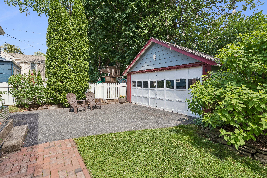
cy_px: 89
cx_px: 134
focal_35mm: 16
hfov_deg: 96.7
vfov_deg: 73.7
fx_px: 119
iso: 125
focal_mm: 16
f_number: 7.1
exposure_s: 1/50
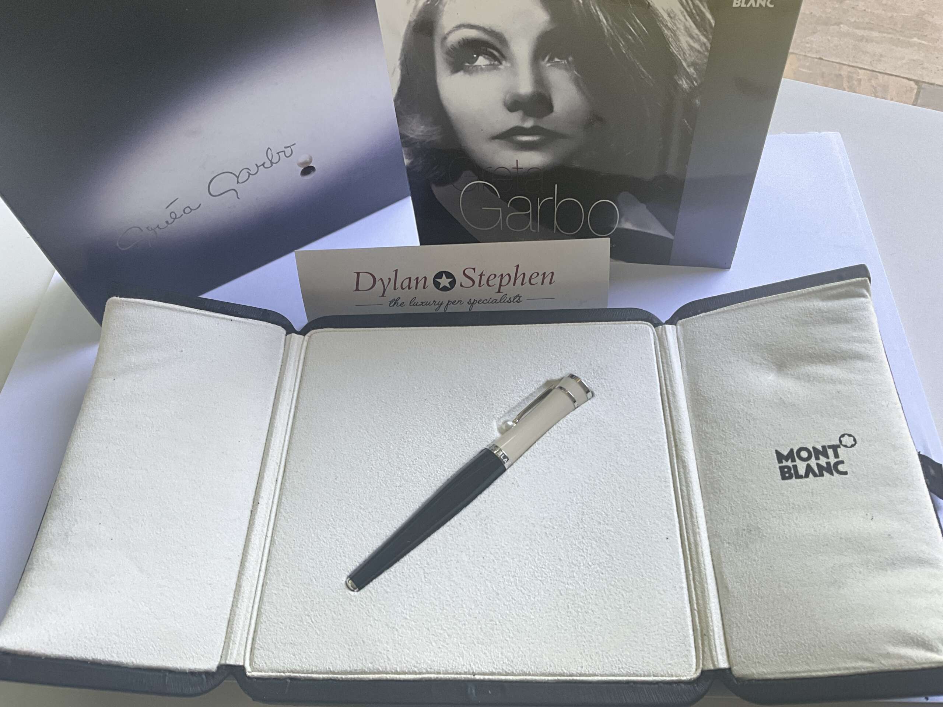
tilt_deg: -55.6
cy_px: 354
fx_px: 790
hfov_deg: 61.7
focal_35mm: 29
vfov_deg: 48.2
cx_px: 472
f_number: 1.8
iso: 50
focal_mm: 3
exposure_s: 1/122
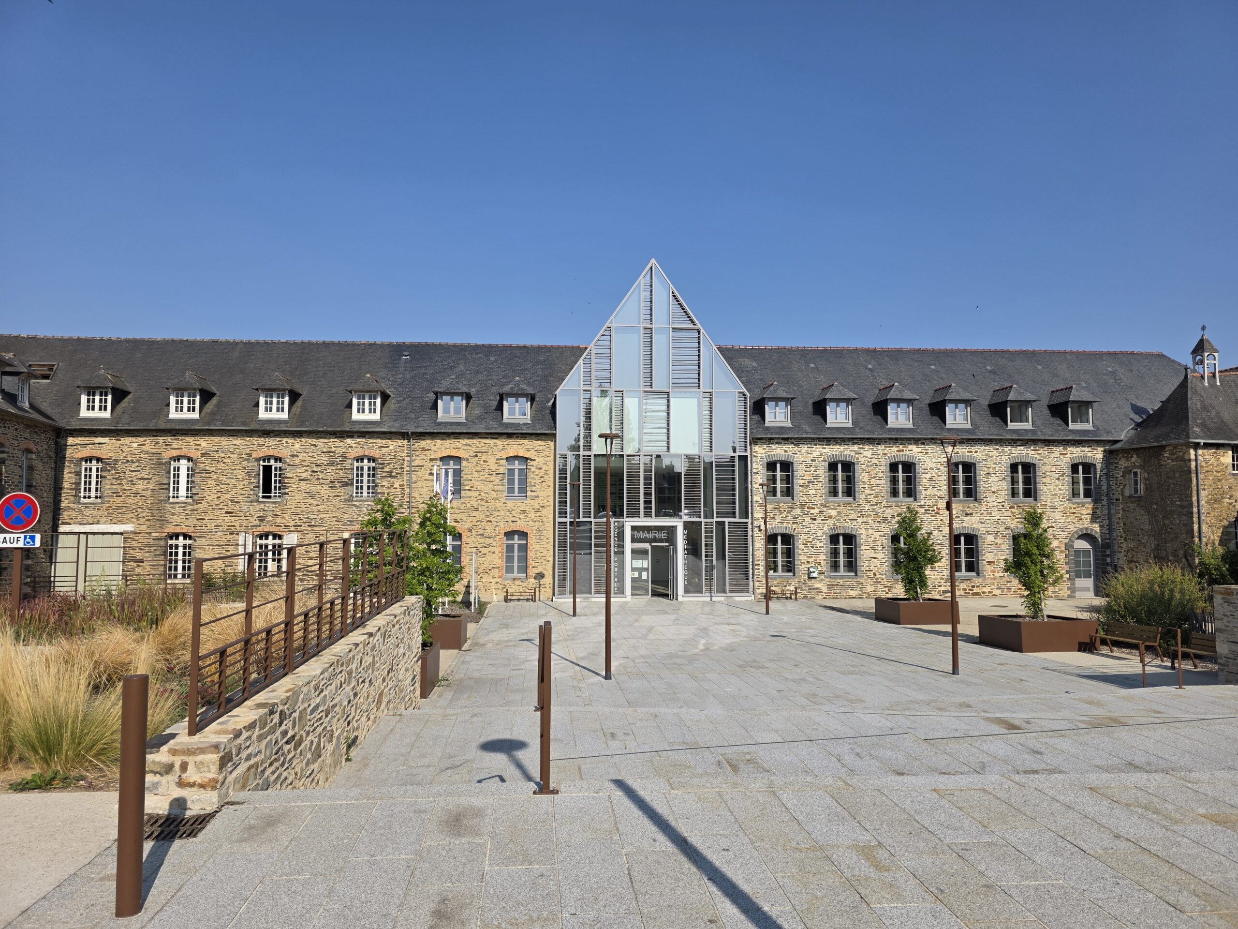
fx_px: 823
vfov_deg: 58.9
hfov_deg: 73.9
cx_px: 619
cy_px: 464
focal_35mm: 23
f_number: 1.7
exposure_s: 1/7944
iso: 80
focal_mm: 6.3
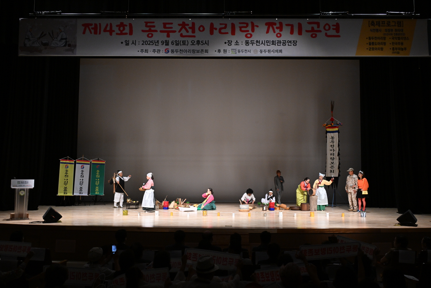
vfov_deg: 42.3
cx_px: 216
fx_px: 371
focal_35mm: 31
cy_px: 144
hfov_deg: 60.3
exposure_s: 1/100
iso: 2000
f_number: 7.1
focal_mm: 31
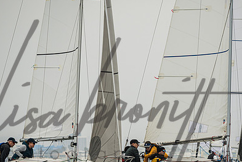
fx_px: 2961
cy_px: 137
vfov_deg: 3.1
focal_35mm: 440
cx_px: 165
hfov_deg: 4.7
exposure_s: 1/4000
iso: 250
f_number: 5
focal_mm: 230
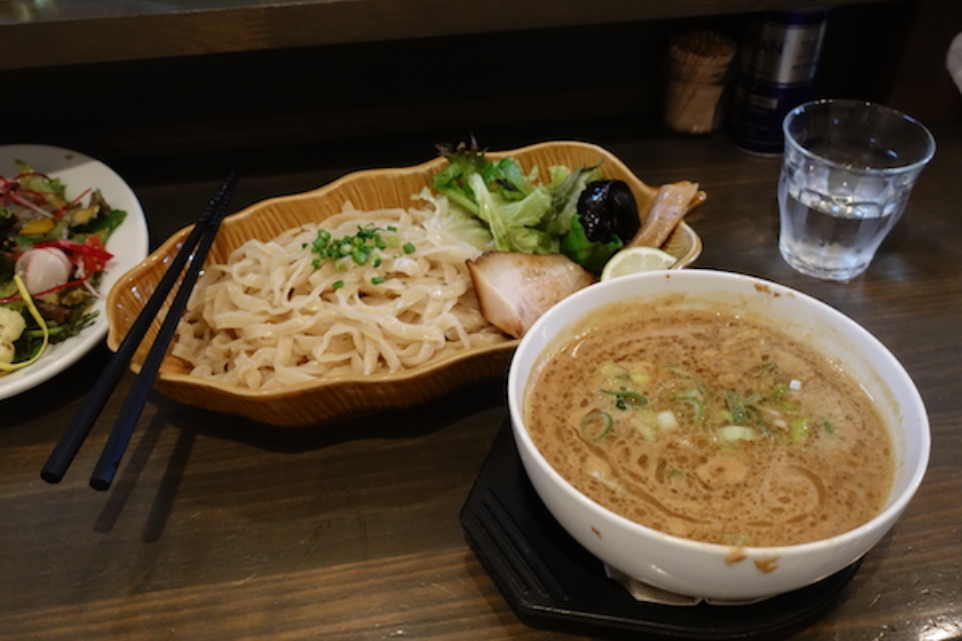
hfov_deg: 54.4
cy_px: 320
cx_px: 481
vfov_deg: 37.9
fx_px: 935
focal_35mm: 35
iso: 1250
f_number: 2.8
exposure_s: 1/40
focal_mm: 12.81
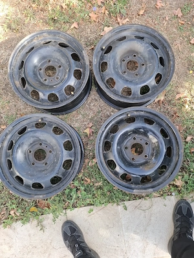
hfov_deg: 58.9
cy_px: 129
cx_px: 97
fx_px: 172
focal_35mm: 23
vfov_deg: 73.9
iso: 50
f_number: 1.8
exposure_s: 1/148
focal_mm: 5.54
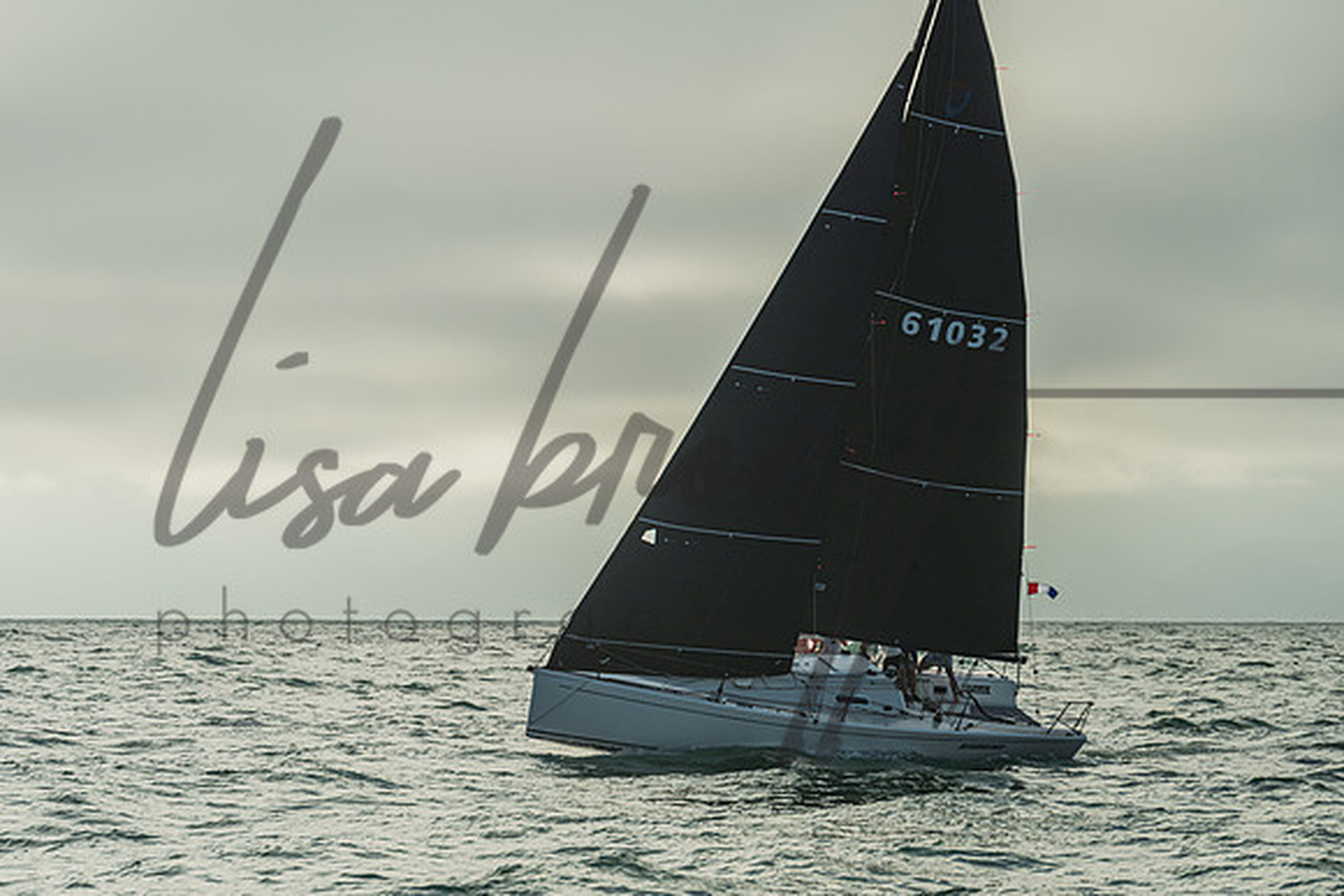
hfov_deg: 12.5
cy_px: 537
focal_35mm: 165
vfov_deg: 8.3
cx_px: 613
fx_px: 6144
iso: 250
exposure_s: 1/800
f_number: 6.3
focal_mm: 125
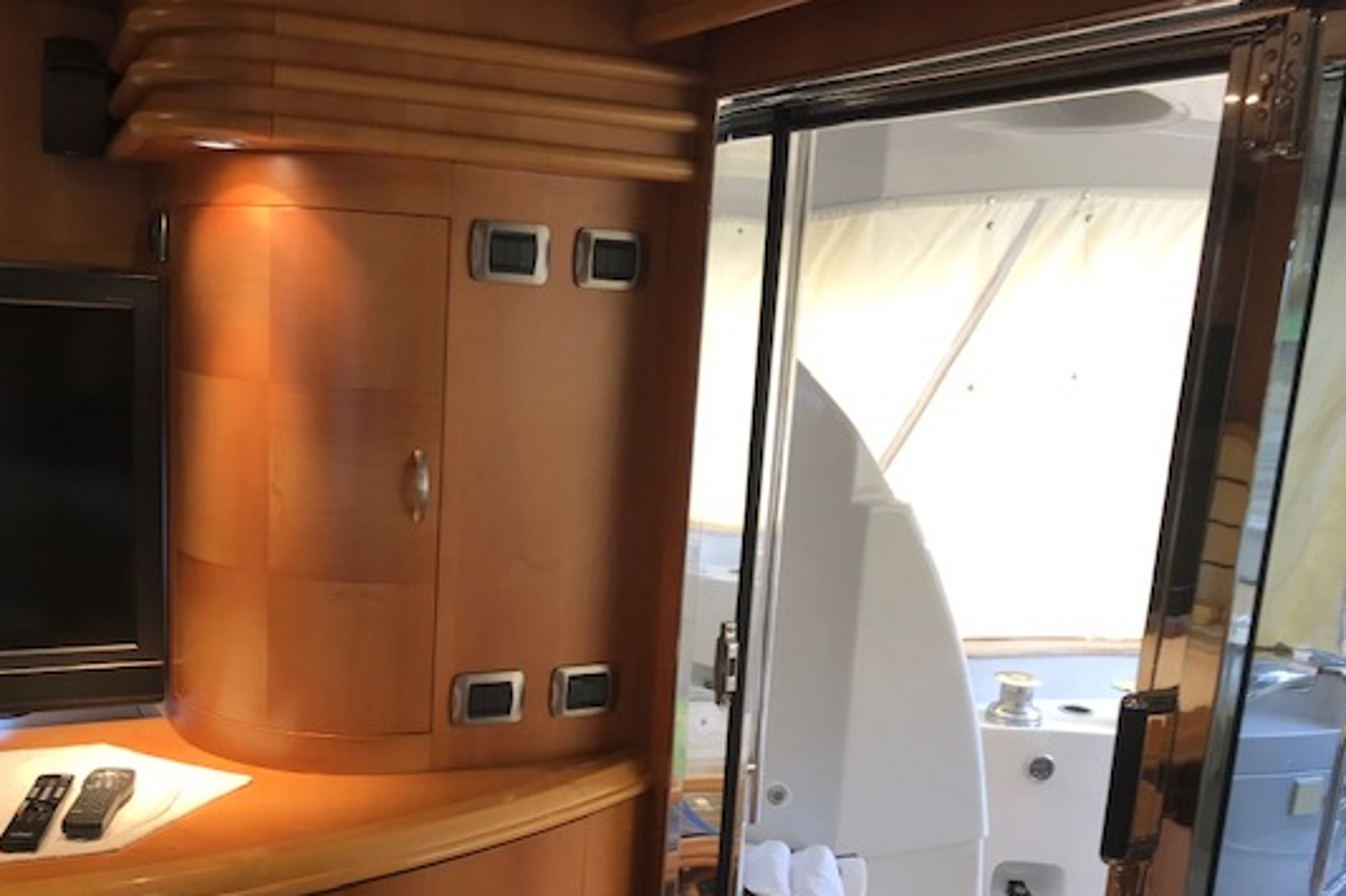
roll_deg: -3.8
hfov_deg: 54.1
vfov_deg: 37.5
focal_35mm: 35
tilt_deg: -12.9
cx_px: 551
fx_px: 1308
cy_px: 578
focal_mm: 3.99
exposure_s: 1/50
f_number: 1.8
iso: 25
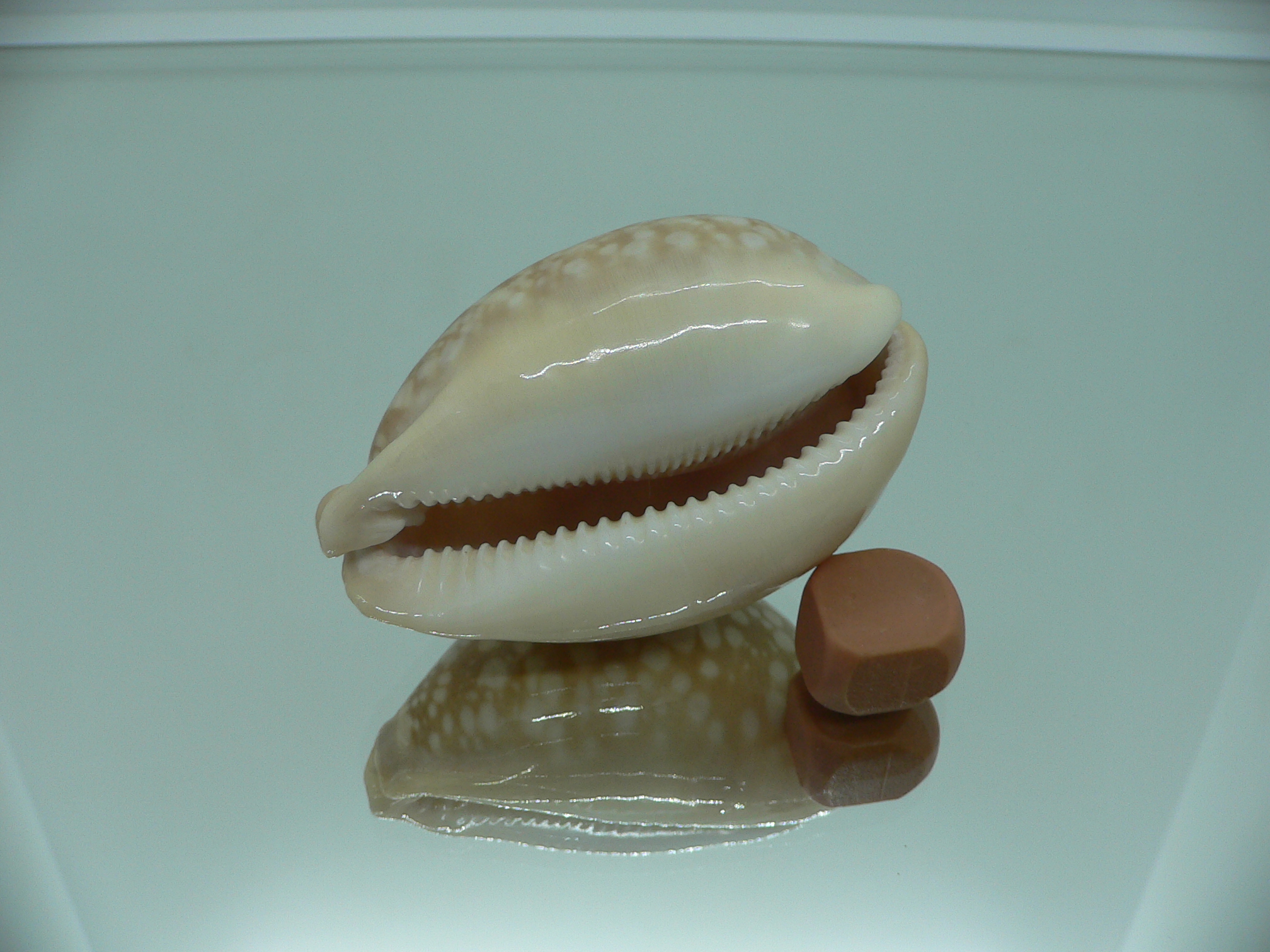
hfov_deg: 52.6
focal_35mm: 35
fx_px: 1284
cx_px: 635
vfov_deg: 40.7
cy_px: 476
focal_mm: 4.6
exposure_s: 1/60
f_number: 2.8
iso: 80
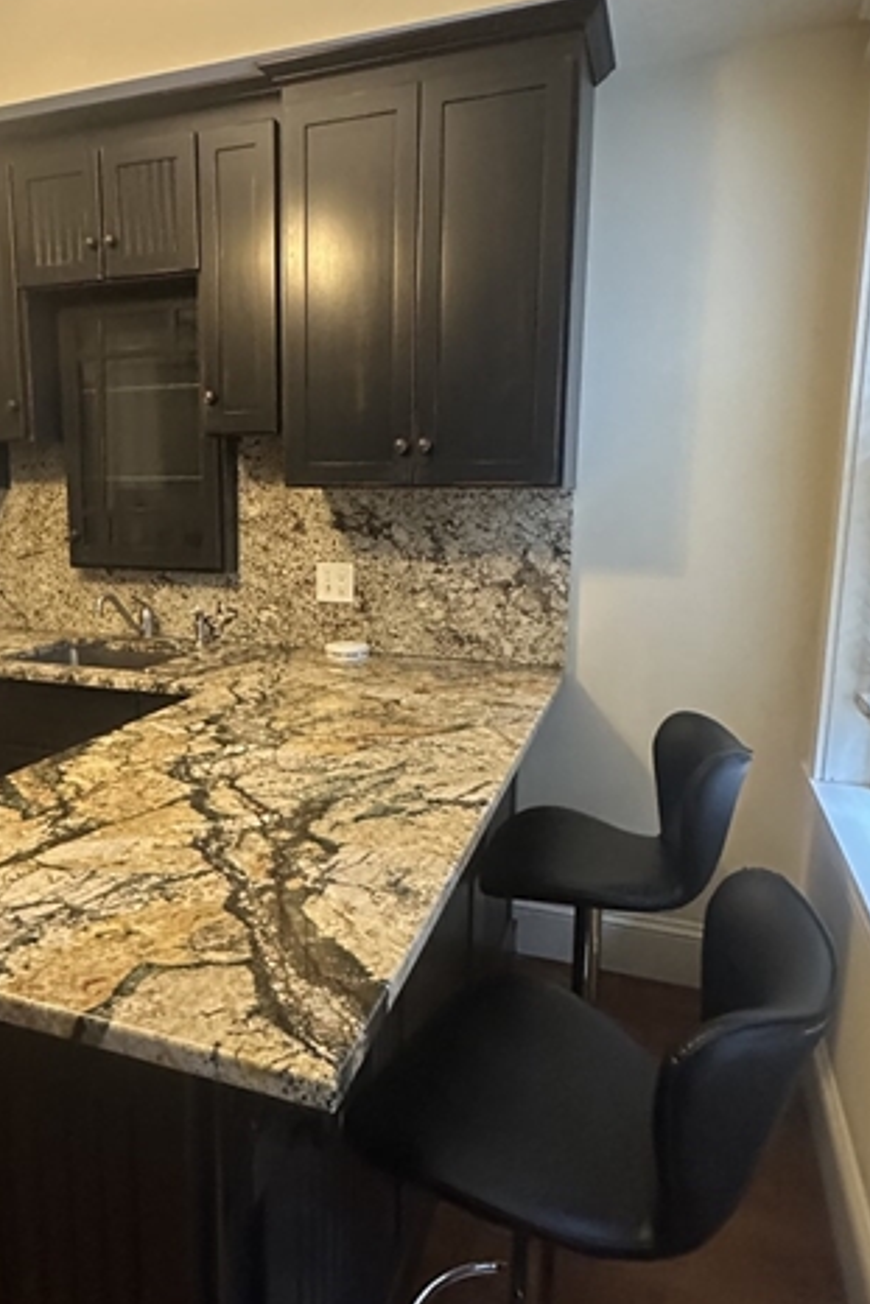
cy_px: 627
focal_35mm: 24
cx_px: 327
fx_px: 869
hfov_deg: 52.6
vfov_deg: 73.7
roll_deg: -1.1
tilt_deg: -9.1
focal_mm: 2.22
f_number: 2.2
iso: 800
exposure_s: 1/40
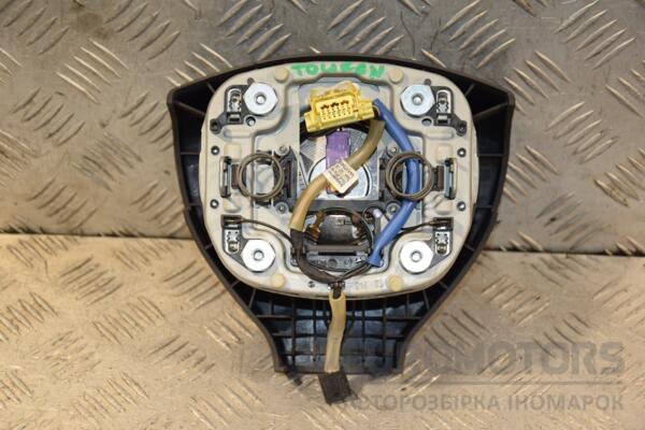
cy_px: 215
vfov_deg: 15.7
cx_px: 322
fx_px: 1559
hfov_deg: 23.4
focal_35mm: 87
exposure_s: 1/160
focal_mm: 58
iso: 800
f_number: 5
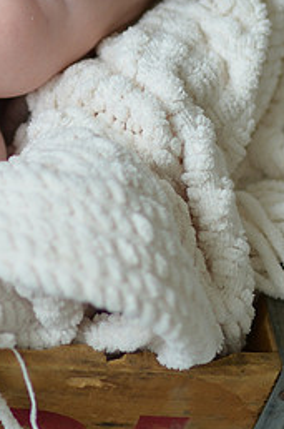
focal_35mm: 286
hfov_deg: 4.8
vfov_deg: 7.2
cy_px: 90
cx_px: 20
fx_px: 3399
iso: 320
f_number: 1.8
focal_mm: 85
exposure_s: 1/500
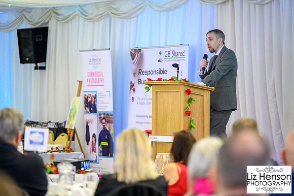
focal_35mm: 150
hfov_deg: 13.7
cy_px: 98
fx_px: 1224
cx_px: 147
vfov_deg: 9.1
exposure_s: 1/200
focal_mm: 150
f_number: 2.8
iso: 12800
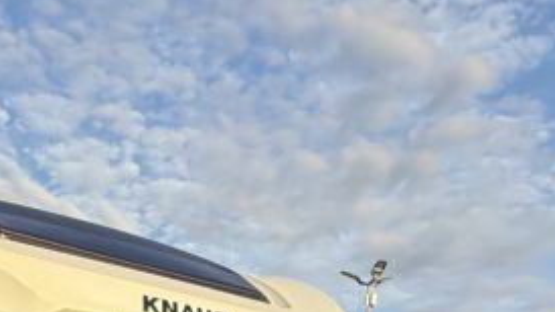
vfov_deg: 15.1
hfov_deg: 36.3
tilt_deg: -12.1
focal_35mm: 57
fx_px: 839
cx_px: 190
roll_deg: -2.5
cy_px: 697
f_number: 2.2
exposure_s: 1/482
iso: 64
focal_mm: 2.22
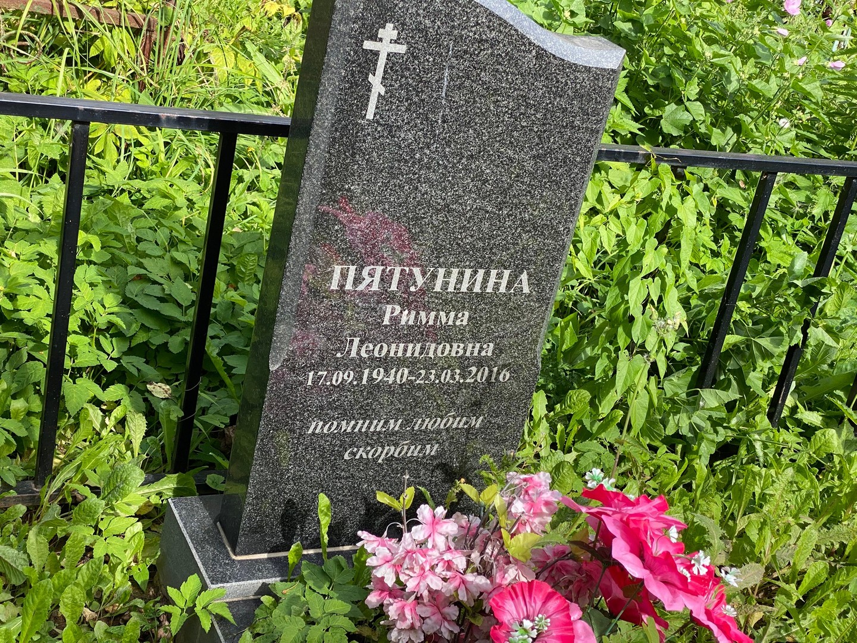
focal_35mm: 52
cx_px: 428
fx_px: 1287
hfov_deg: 36.8
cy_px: 322
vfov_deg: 28.0
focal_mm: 6
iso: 20
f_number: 2
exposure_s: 1/345
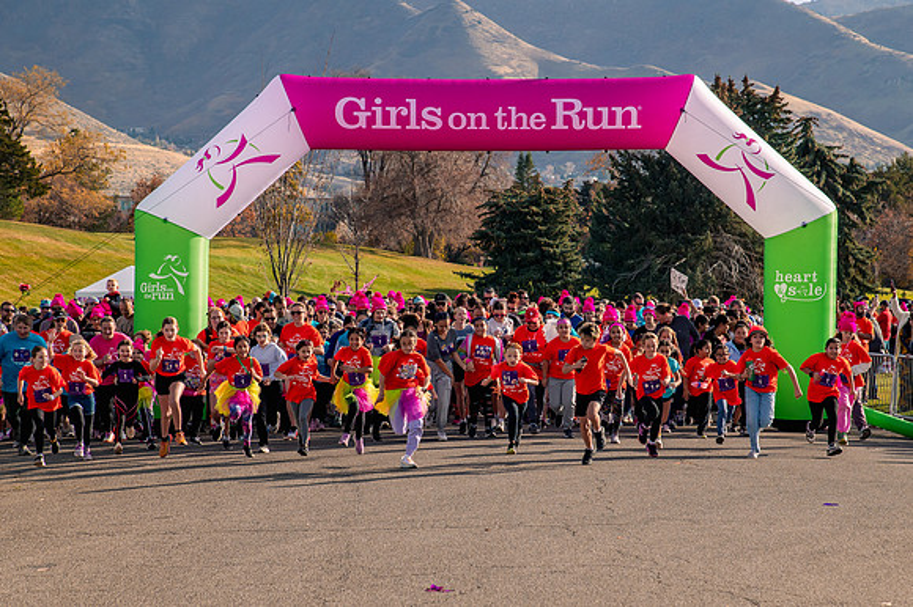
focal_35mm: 118
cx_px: 514
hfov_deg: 17.3
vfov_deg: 11.6
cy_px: 347
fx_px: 2992
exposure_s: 1/1000
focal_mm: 98
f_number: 10
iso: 800
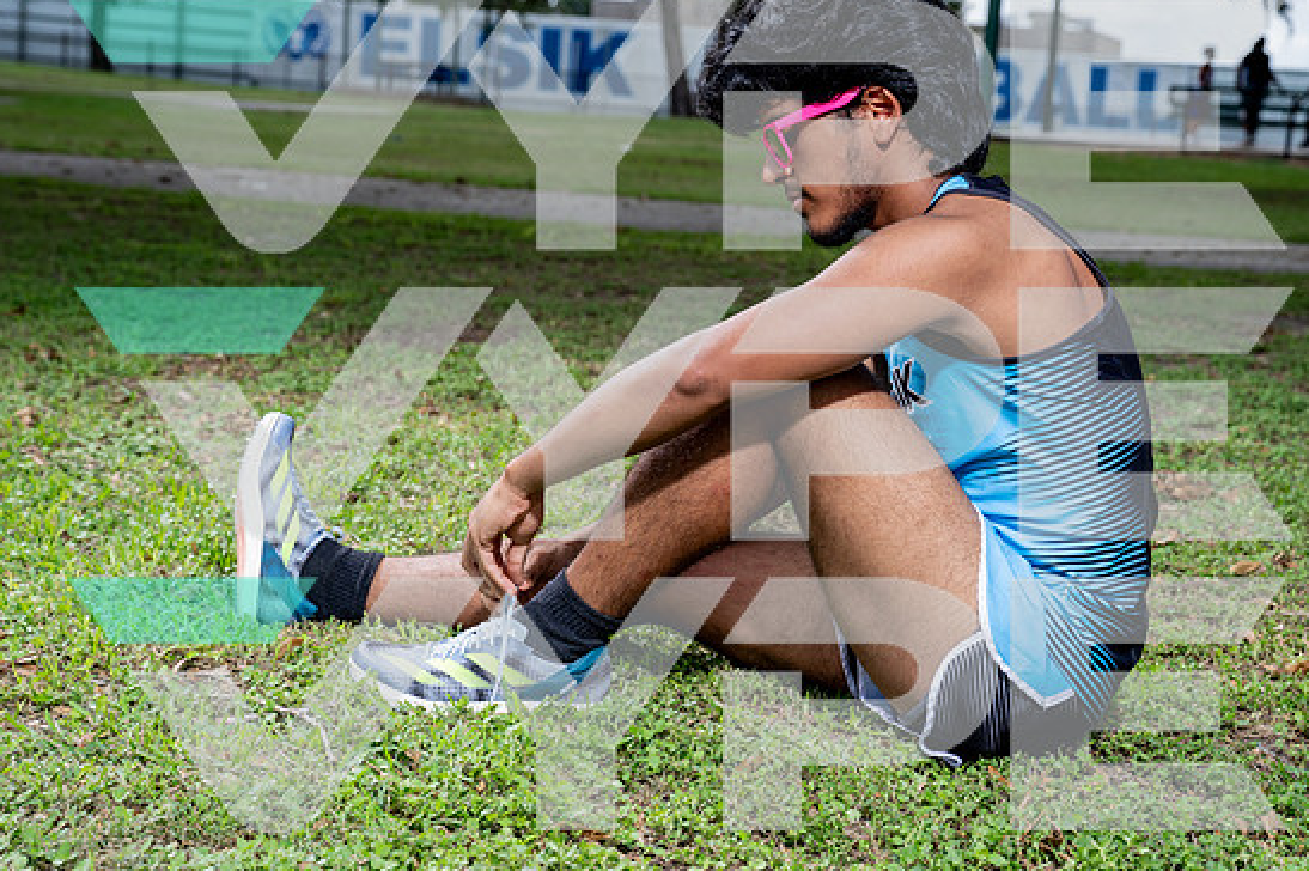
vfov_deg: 21.2
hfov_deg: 31.4
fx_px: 2326
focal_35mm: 64
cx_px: 684
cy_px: 415
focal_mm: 54
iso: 100
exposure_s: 1/250
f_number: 5.6
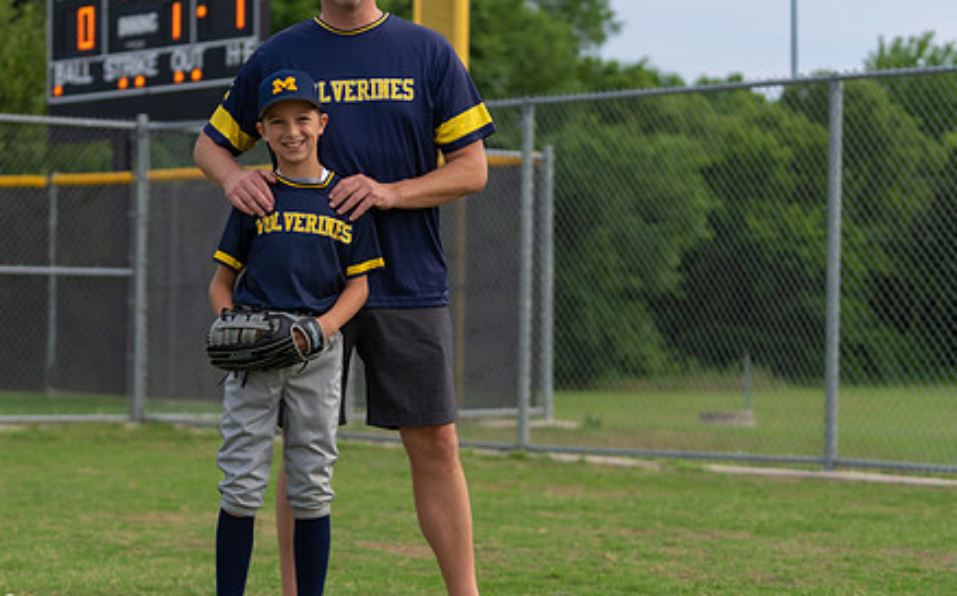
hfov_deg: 19.6
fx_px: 2762
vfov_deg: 12.3
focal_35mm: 106
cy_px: 272
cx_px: 315
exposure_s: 1/320
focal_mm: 70
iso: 200
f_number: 2.8
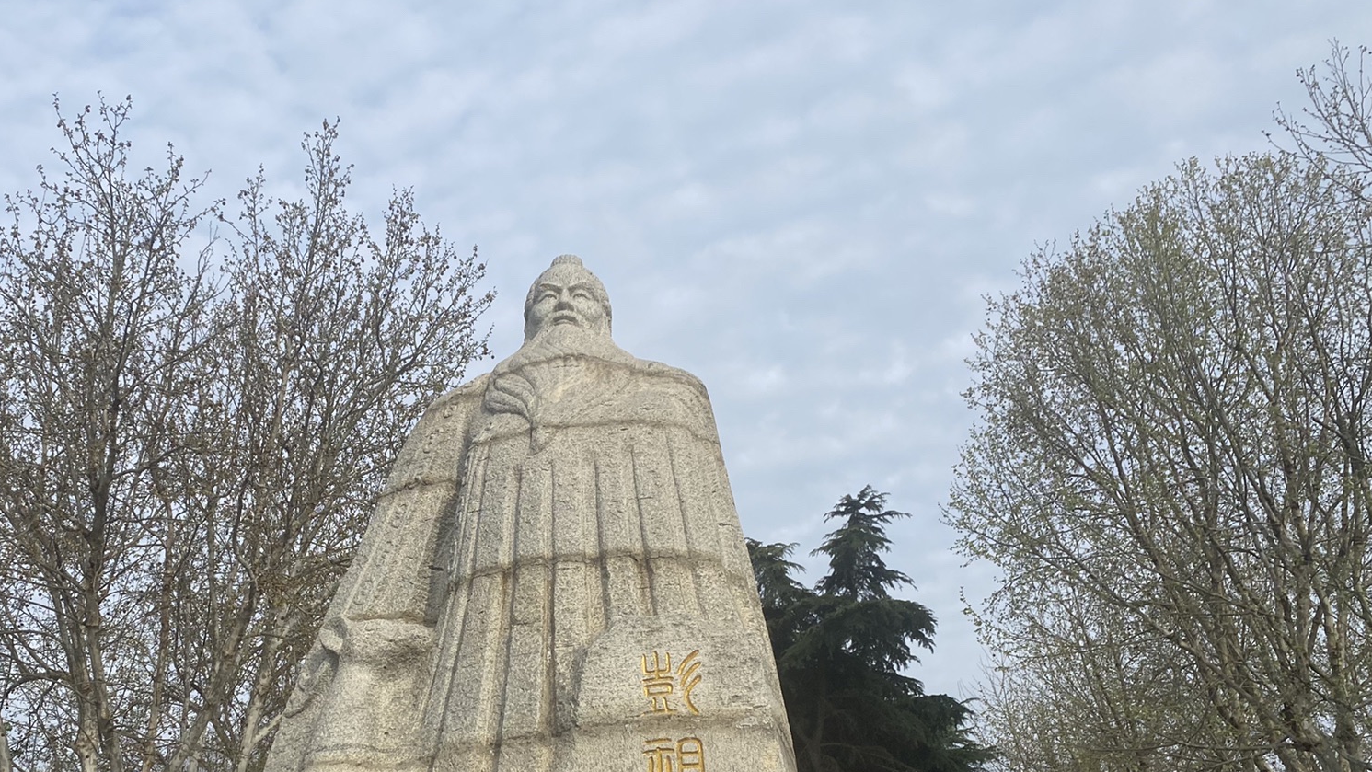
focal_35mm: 38
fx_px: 1383
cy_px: 493
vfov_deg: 31.0
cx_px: 459
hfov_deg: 51.8
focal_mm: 4.25
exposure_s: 1/2513
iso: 32
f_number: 1.8
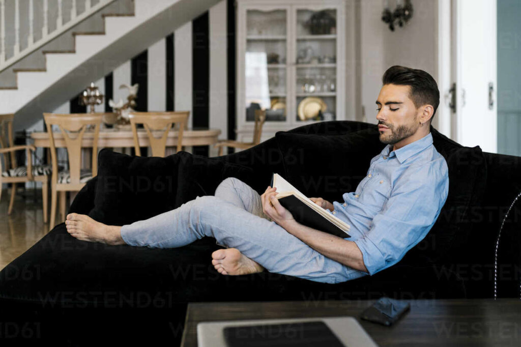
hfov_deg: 54.4
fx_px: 506
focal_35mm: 35
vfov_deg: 37.8
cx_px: 260
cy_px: 174
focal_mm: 35
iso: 500
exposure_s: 1/200
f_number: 1.8
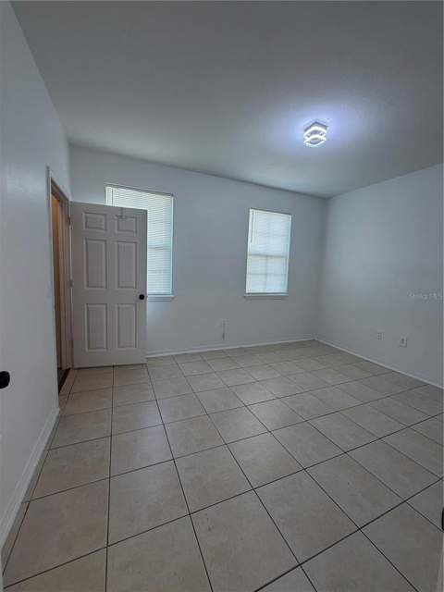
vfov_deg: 102.1
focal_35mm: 14
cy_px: 296
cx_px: 222
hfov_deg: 85.7
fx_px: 239
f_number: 2.2
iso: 160
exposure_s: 1/120
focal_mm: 2.22
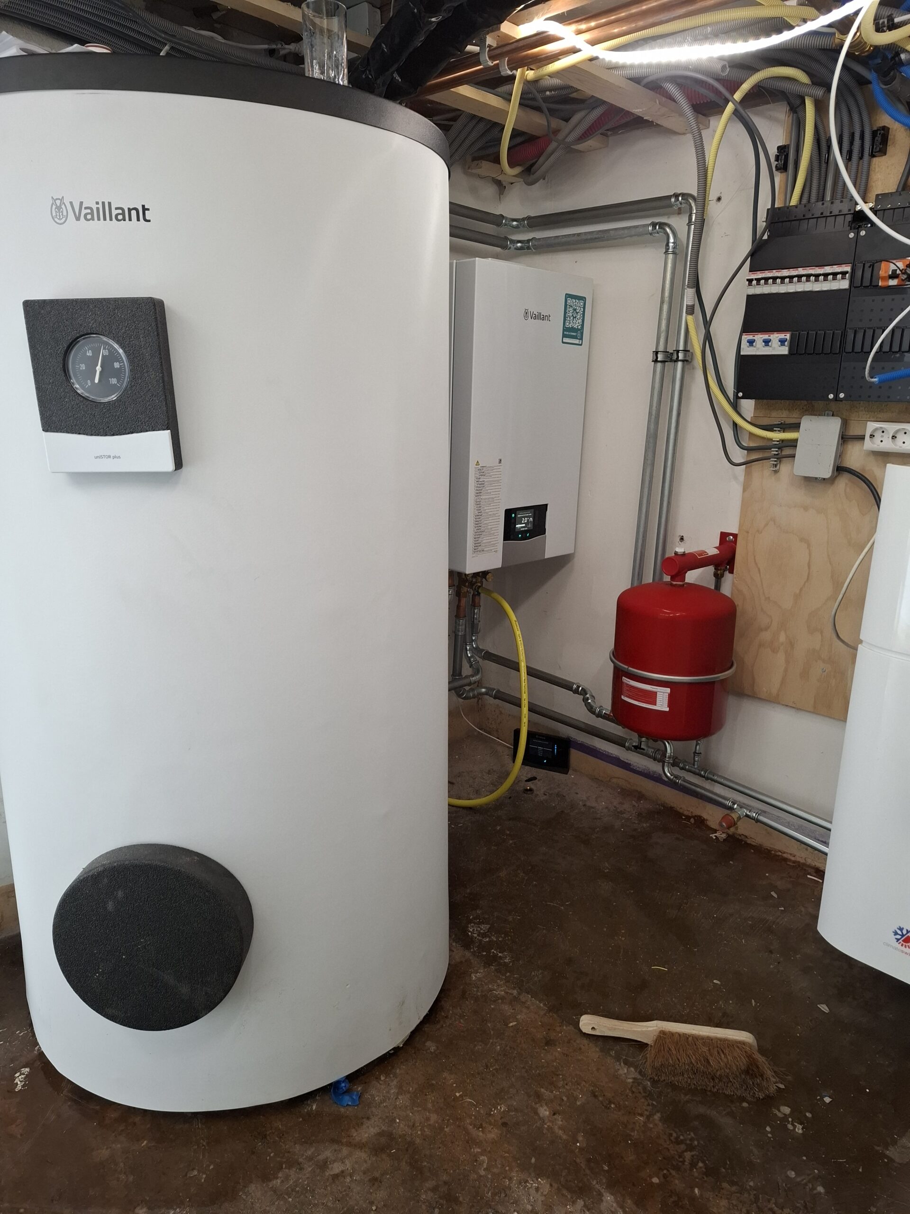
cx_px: 455
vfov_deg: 73.9
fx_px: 806
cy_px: 607
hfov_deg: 58.9
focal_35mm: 23
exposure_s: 1/50
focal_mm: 5.54
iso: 250
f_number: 1.8
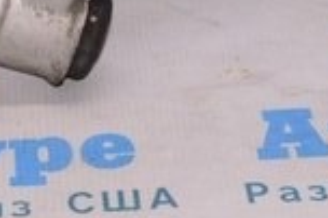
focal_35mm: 222
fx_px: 2020
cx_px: 50
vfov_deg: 5.8
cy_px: -390
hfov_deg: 9.3
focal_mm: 22
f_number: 8
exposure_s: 1/200
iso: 1600
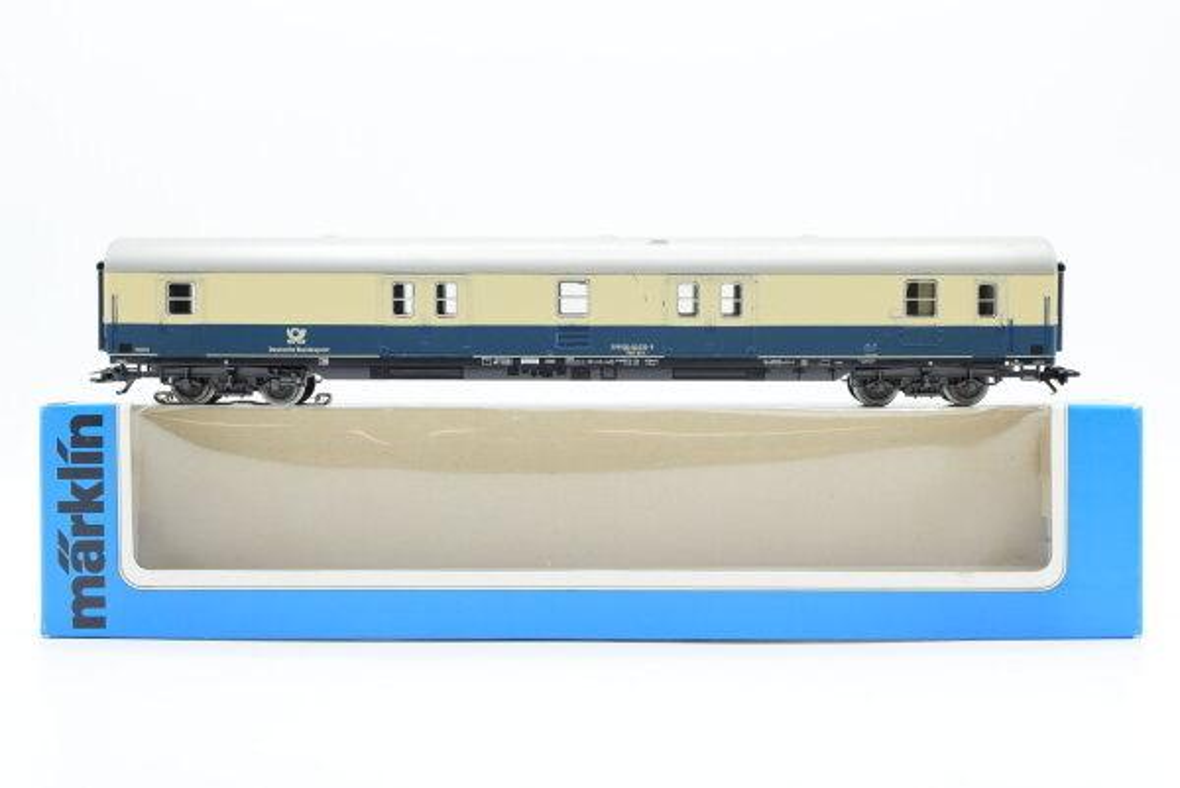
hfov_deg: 37.8
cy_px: 394
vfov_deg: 25.8
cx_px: 590
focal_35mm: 52
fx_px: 1722
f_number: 8
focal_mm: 35
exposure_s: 1/125
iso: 400
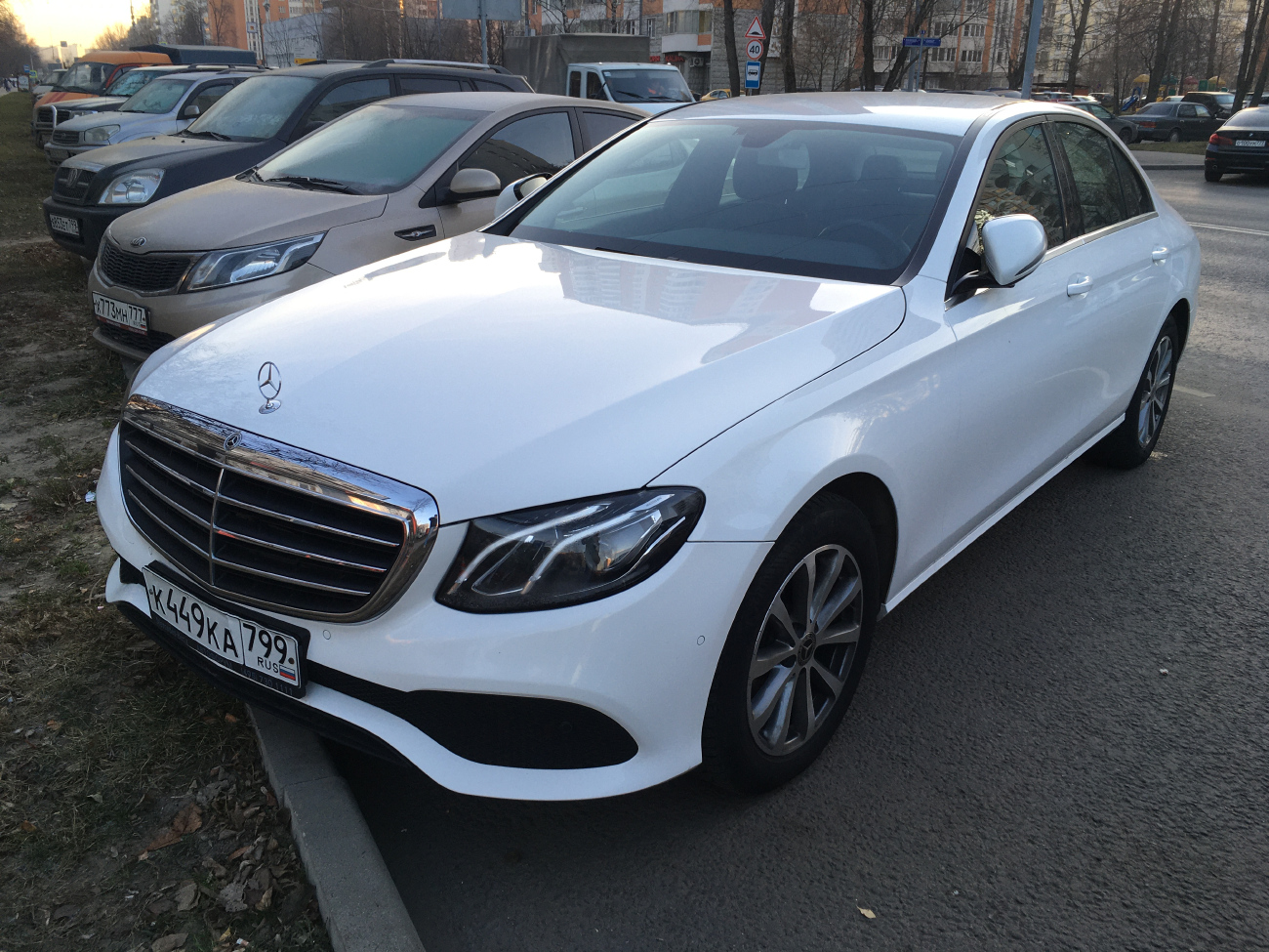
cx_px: 634
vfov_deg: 48.2
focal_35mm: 29
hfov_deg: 61.7
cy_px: 476
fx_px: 1063
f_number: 2.2
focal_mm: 4.15
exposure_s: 1/100
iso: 25
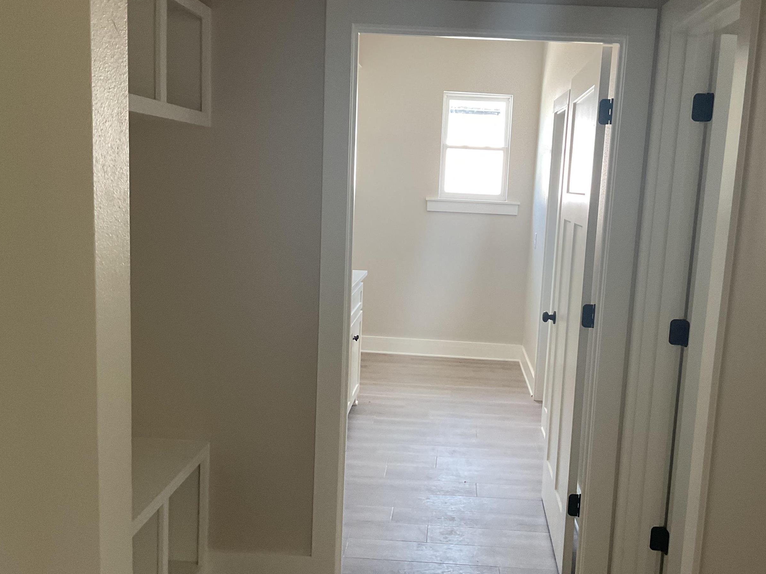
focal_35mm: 37
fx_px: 819
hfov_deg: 50.0
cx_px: 434
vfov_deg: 38.6
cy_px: 307
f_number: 1.8
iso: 125
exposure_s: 1/60
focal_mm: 3
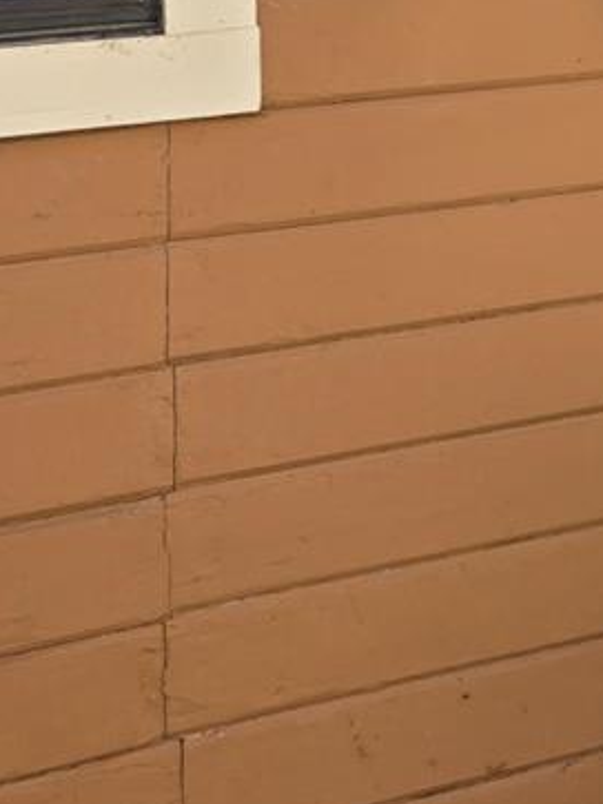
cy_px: -230
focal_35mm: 95
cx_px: 1136
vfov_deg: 19.2
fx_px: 2208
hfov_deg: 13.7
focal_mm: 5.4
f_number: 1.8
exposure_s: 1/208
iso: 25
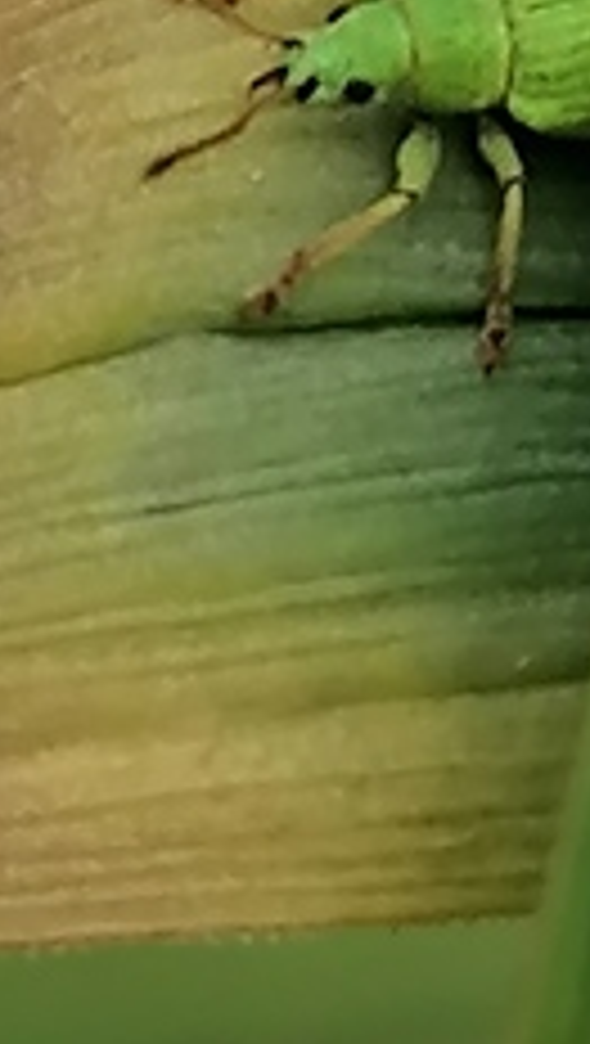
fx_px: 10150
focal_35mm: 366
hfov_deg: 3.3
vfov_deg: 5.9
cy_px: 45
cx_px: 558
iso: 50
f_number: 1.8
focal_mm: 4.75
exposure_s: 1/1056
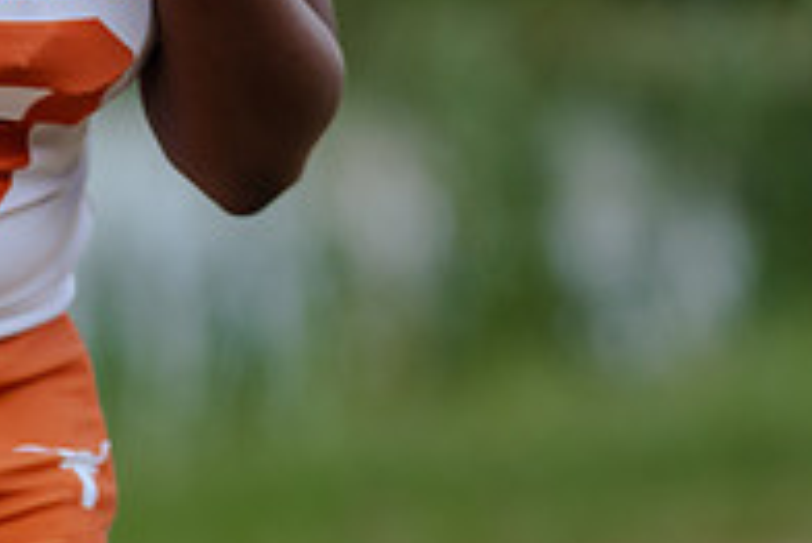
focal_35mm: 450
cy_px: -118
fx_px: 10157
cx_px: 153
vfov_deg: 3.1
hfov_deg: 4.6
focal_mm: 152
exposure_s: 1/320
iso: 125
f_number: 3.2
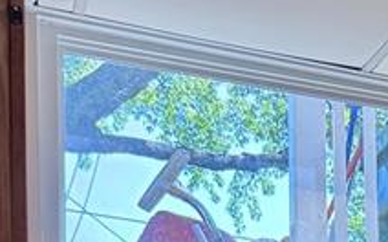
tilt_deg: +0.4
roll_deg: -0.1
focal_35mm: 123
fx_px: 1299
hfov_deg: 13.9
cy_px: 539
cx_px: 816
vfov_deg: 9.6
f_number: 1.78
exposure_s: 1/190
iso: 200
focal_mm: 6.76
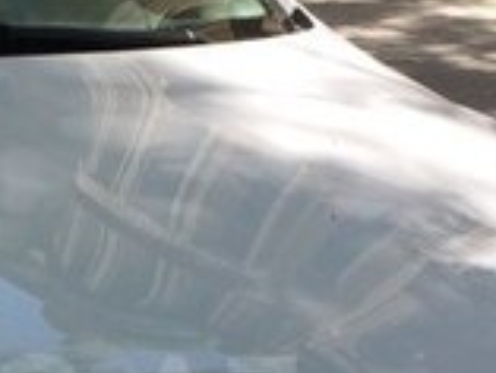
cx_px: -25
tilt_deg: -24.1
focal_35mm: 122
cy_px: 403
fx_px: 1749
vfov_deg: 12.0
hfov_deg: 15.8
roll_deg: -1.1
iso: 32
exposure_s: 1/912
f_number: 2.2
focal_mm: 4.15
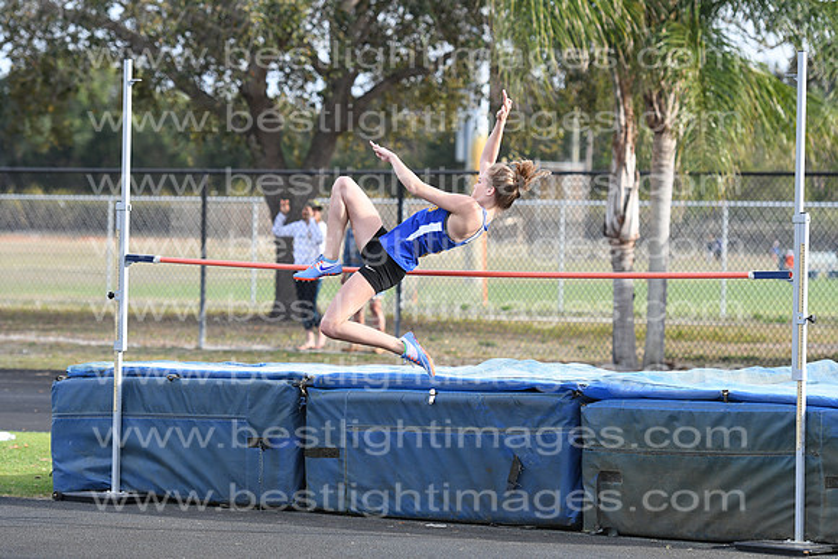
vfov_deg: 7.3
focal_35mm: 188
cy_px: 280
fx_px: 4365
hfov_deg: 11.0
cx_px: 419
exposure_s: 1/1600
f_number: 4
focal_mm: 125
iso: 400
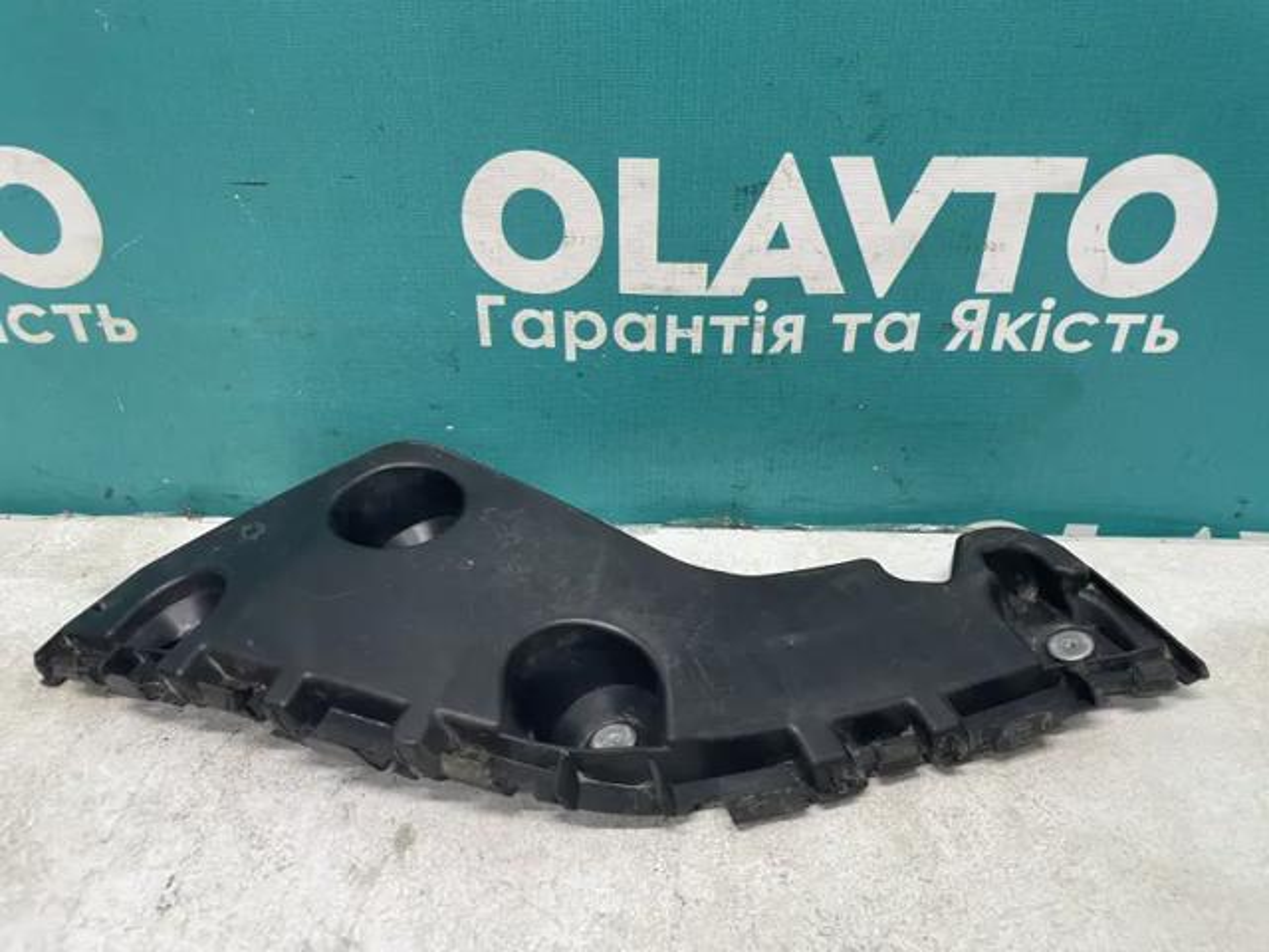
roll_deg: +0.5
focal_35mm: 26
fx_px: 953
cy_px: 476
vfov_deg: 53.1
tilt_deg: -33.8
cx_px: 634
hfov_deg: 67.3
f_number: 1.6
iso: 64
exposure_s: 1/50
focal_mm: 4.2
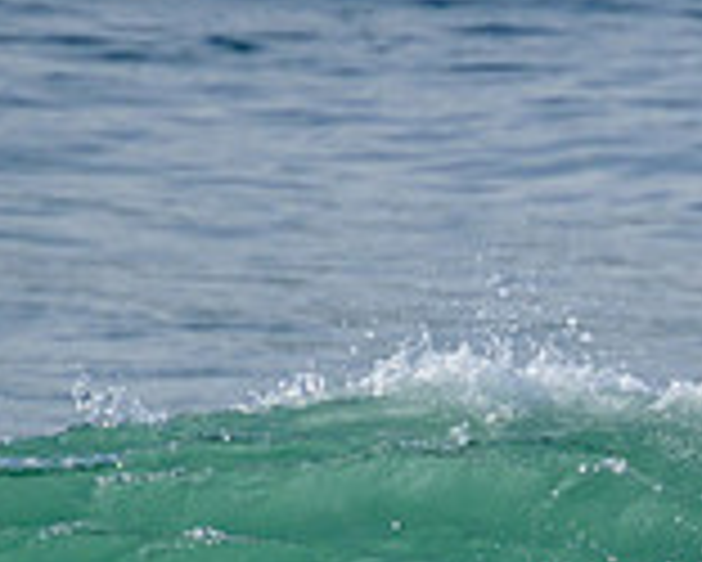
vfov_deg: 0.6
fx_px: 58003
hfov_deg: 0.7
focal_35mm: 2790
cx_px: 963
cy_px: 663
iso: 640
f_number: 11
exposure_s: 1/2000
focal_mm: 800
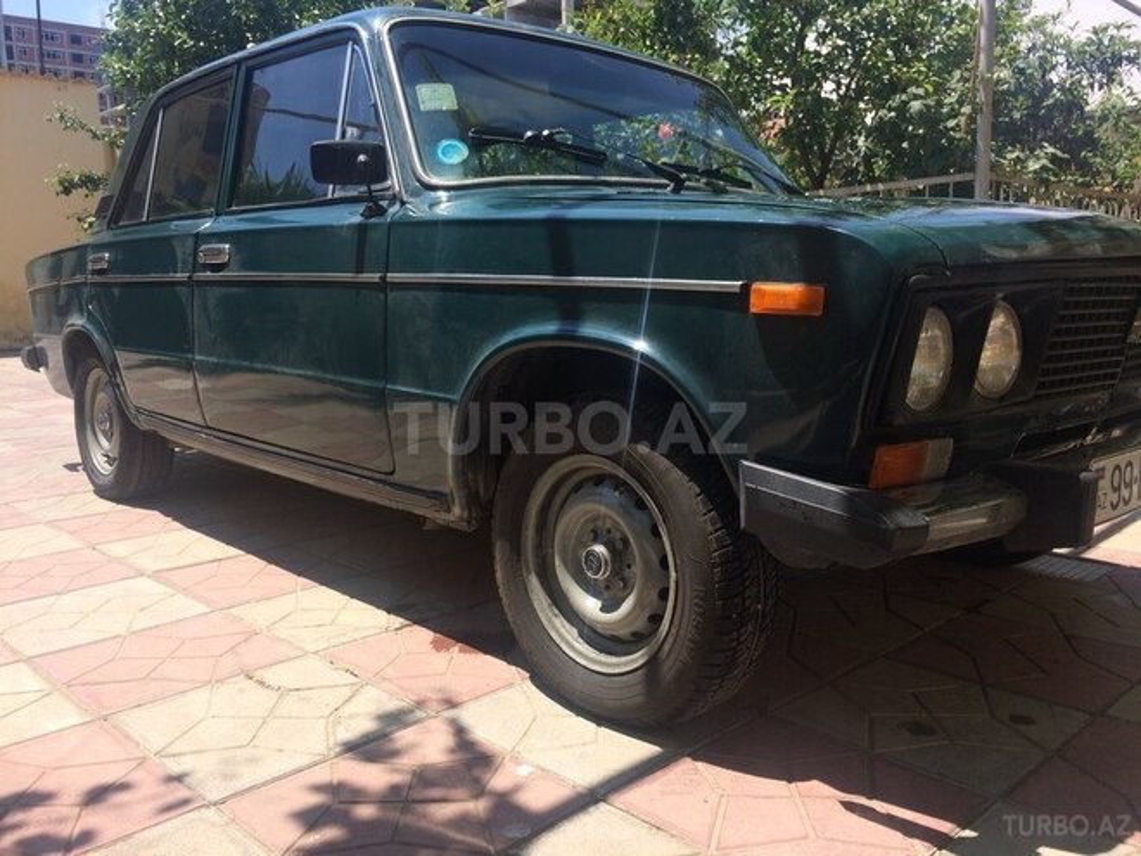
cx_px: 570
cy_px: 428
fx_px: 956
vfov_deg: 48.2
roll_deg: +1.1
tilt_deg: -11.2
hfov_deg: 61.7
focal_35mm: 29
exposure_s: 1/1244
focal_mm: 4.15
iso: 32
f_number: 2.2
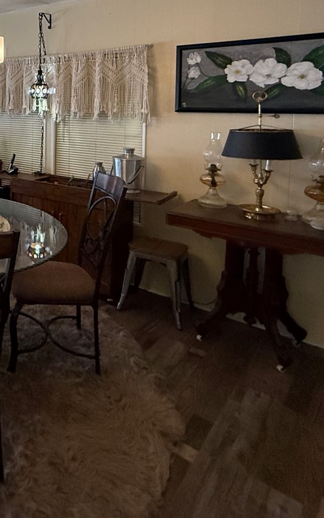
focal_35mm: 30
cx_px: -81
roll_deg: +0.4
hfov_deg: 32.9
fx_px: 423
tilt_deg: -3.9
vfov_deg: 59.3
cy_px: 126
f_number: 2.2
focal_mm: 2.22
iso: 400
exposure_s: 1/120
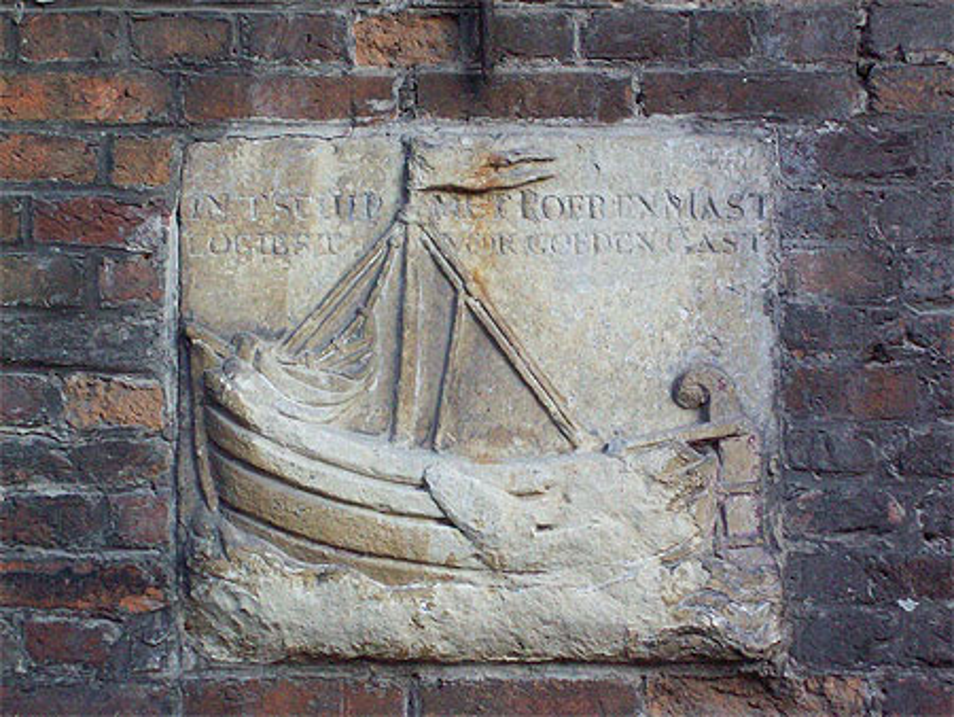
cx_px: 477
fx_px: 2978
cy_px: 358
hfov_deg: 18.2
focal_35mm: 108
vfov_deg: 13.7
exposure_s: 1/257
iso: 374
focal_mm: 18
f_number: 4.8
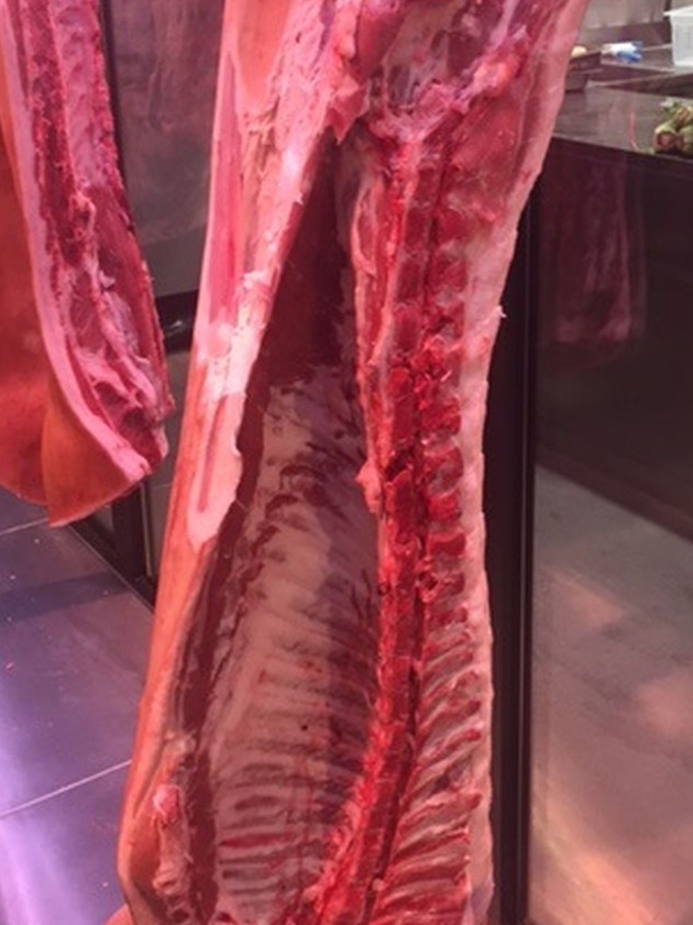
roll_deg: +1.7
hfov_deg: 31.5
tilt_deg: -16.7
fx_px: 1229
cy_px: 315
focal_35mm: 46
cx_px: 346
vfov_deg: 40.8
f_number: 2.2
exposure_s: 1/33
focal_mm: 4.15
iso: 50
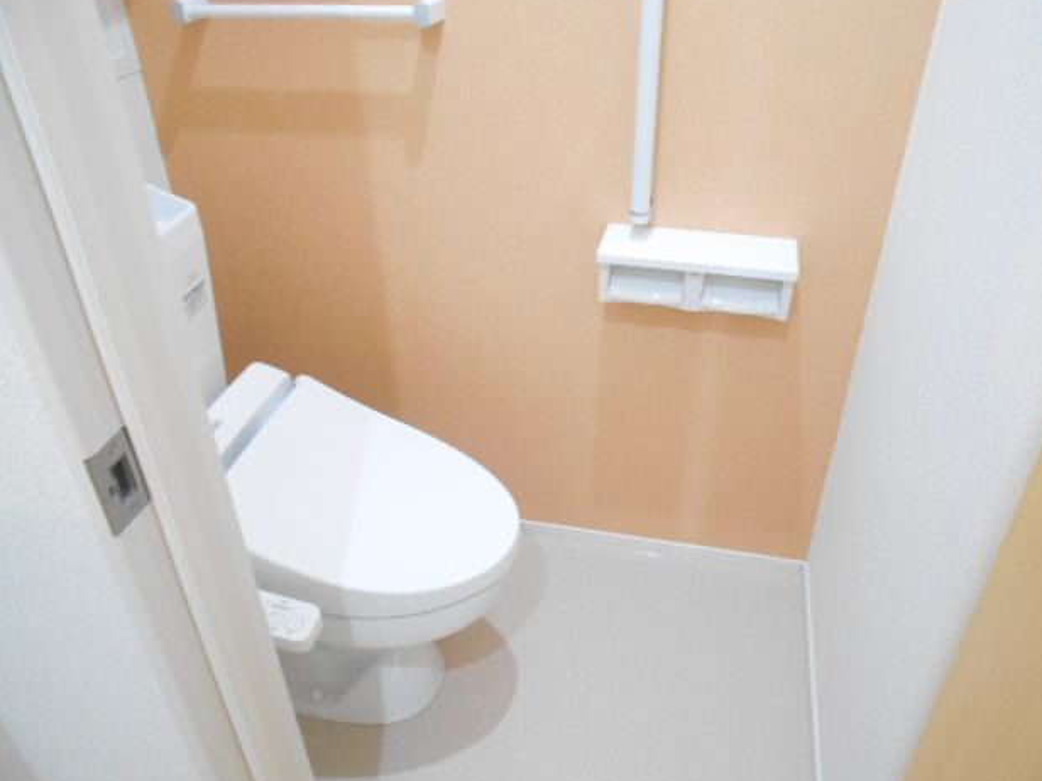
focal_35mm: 27
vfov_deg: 51.4
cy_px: 384
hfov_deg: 65.3
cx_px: 540
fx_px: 813
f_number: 3.2
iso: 800
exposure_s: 1/25
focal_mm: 4.6
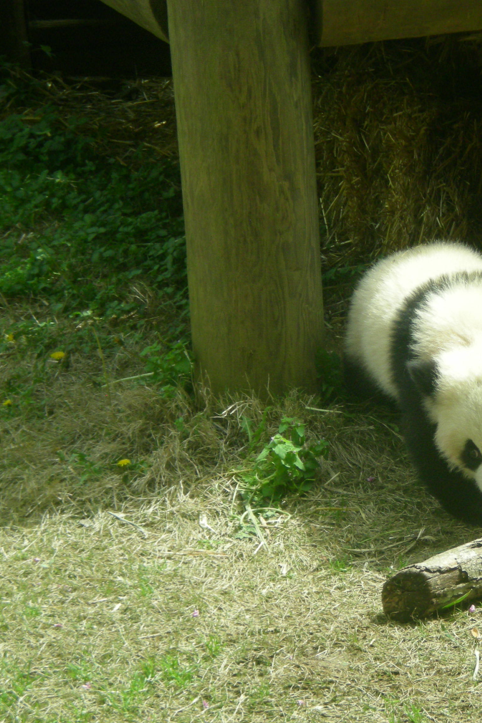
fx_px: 3193
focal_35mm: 159
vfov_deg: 12.9
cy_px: 361
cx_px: 454
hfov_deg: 8.6
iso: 147
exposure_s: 1/137
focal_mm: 18.9
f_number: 5.9
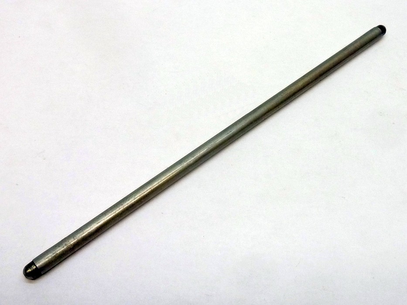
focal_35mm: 35
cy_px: 152
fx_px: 412
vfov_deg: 40.7
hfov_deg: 52.6
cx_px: 204
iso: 320
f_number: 3.5
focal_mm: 5.7
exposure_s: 1/30
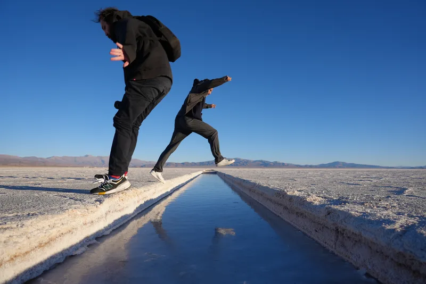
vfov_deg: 53.2
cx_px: 213
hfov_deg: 73.7
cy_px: 142
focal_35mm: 24
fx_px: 284
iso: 80
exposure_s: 1/640
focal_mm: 24
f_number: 4.5
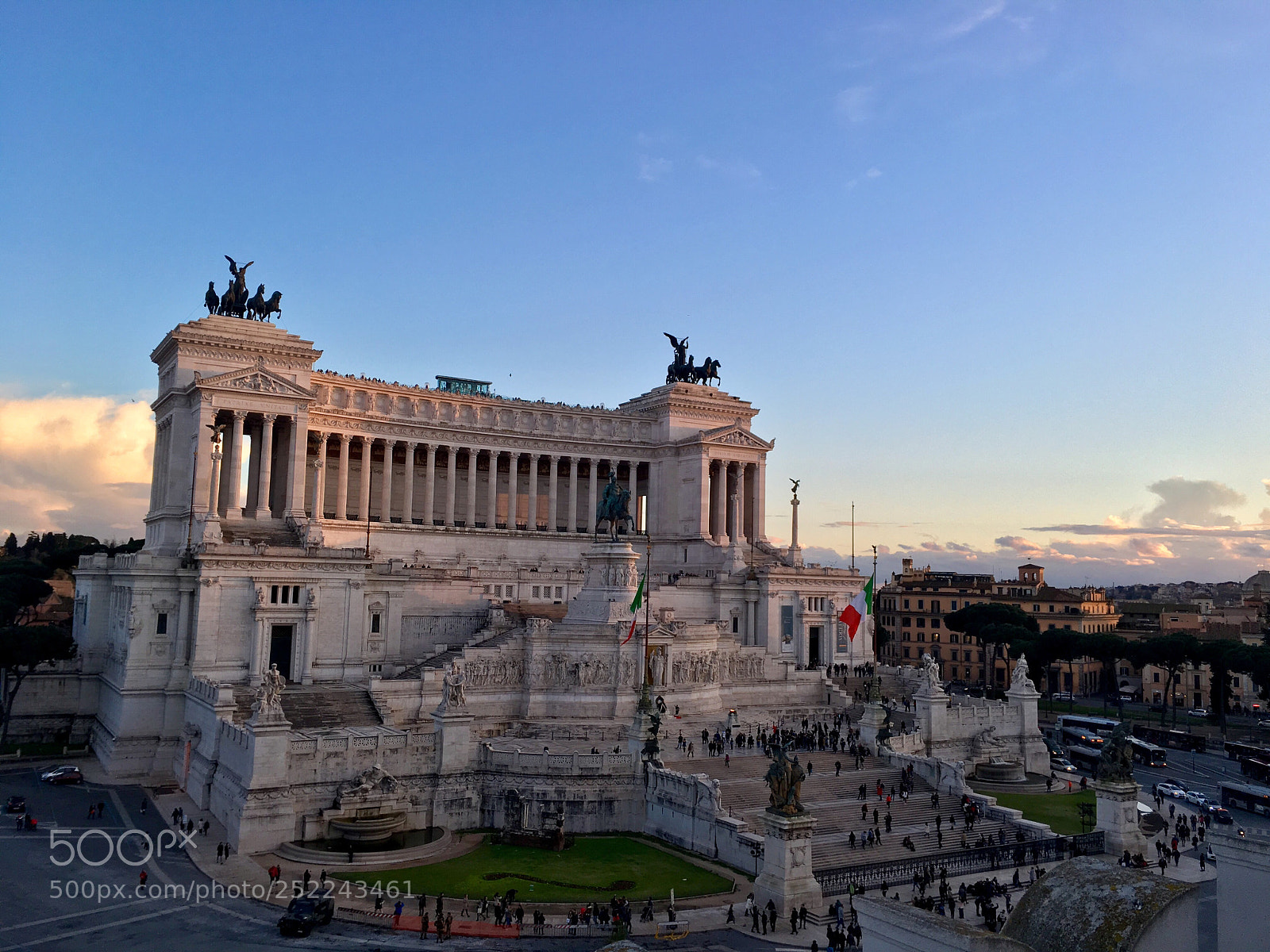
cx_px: 635
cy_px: 476
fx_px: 1064
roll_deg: -0.5
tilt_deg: +6.3
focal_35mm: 29
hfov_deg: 61.7
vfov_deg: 48.2
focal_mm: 4.15
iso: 25
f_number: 2.2
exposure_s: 1/195
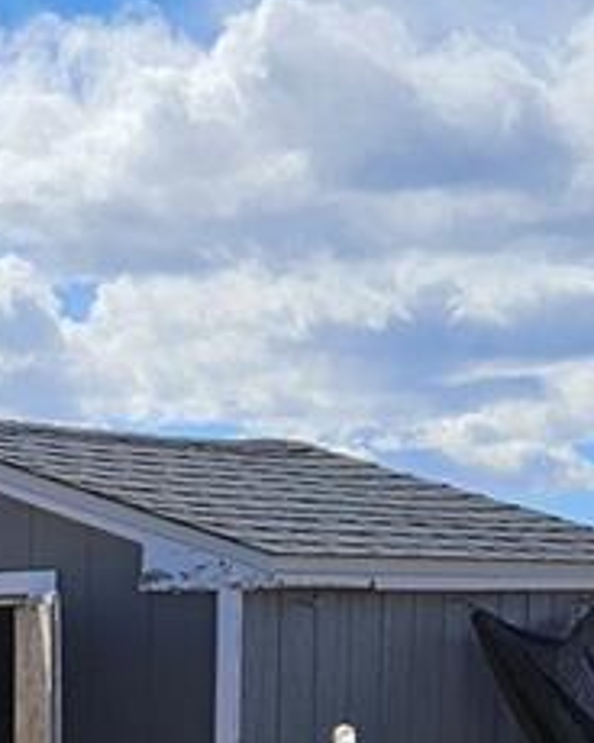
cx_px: -274
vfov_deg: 15.1
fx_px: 2571
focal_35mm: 117
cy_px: 1163
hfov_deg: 12.6
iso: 25
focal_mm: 5.4
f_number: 1.8
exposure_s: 1/3282
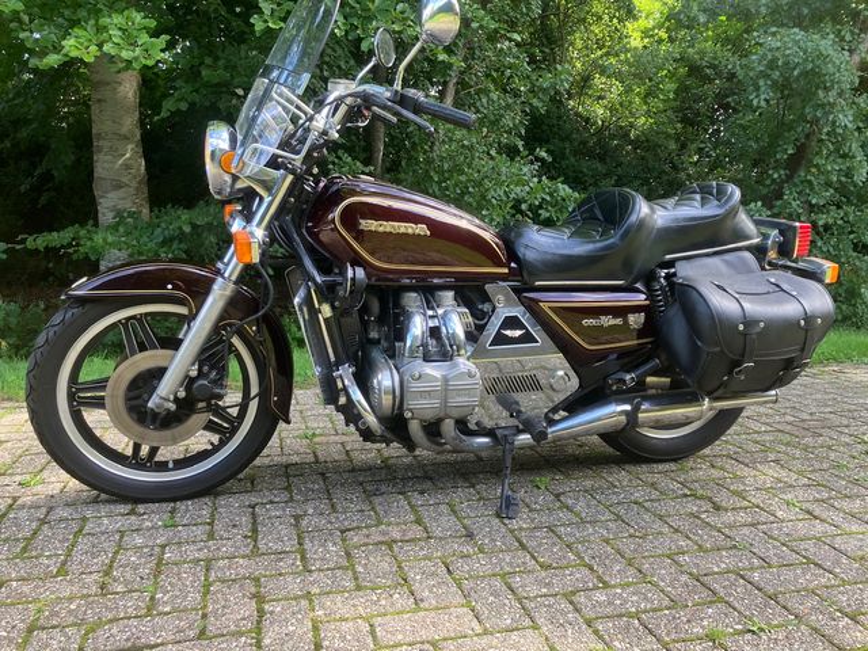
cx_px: 434
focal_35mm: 28
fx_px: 702
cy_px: 326
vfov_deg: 49.7
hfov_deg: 63.4
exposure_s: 1/121
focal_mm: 3.99
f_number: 1.8
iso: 40
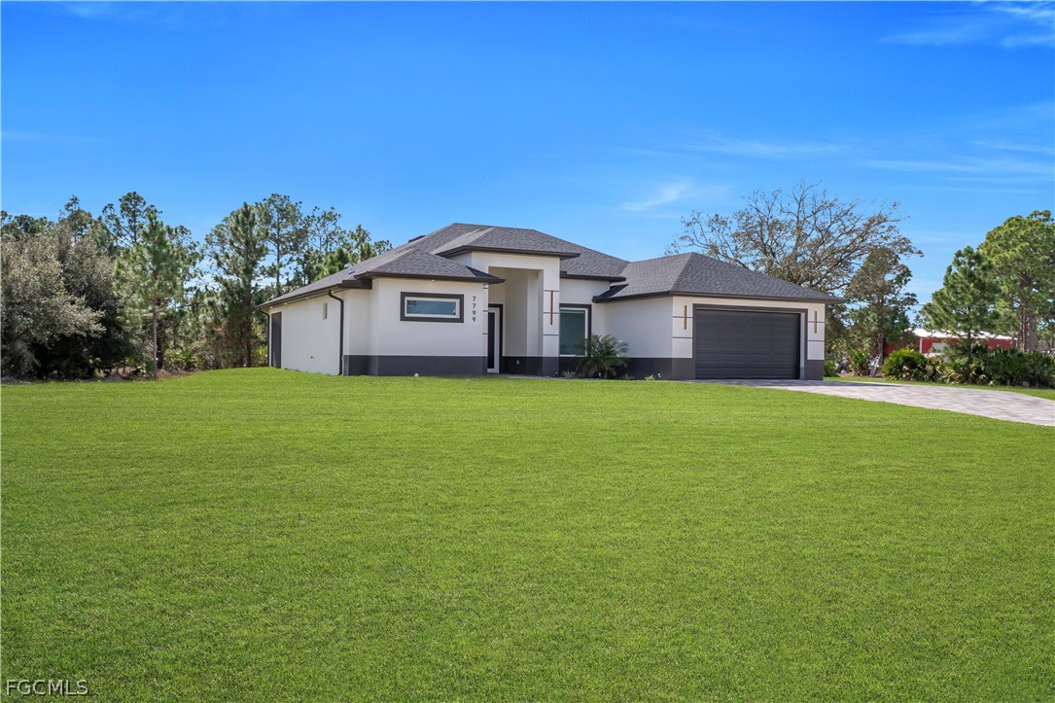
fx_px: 879
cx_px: 528
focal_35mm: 30
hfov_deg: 61.9
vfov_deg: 43.6
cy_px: 352
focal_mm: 20
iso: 100
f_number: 8
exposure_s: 1/320
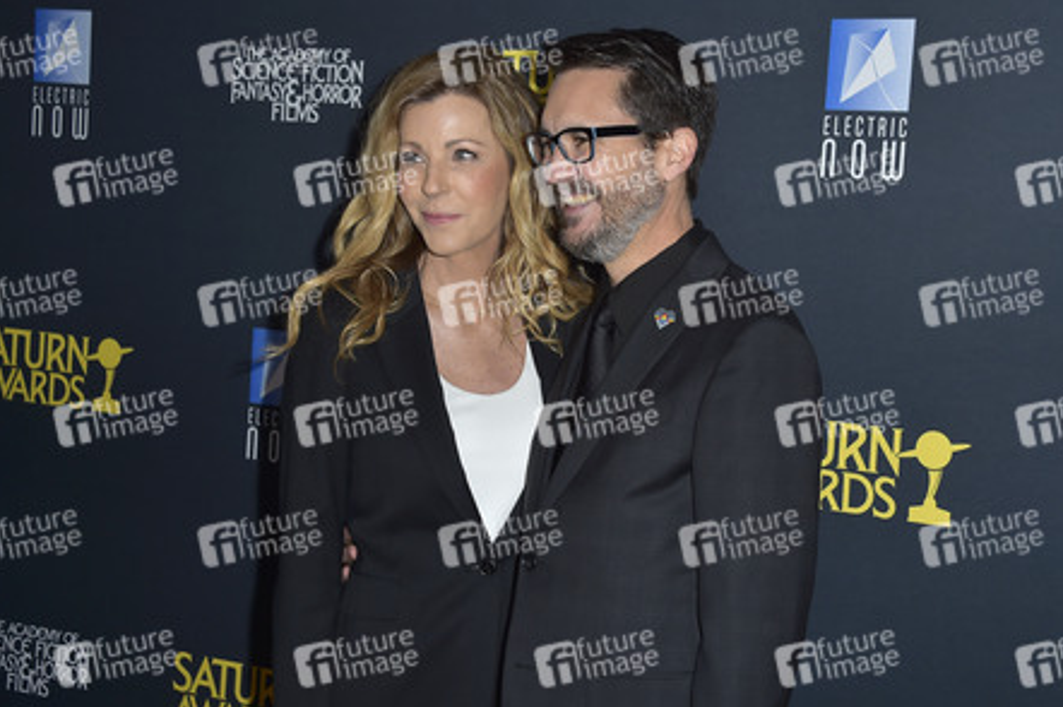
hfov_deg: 37.5
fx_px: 1564
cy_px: 358
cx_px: 532
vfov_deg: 25.5
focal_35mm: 53
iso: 250
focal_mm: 52
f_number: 6.3
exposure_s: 1/250
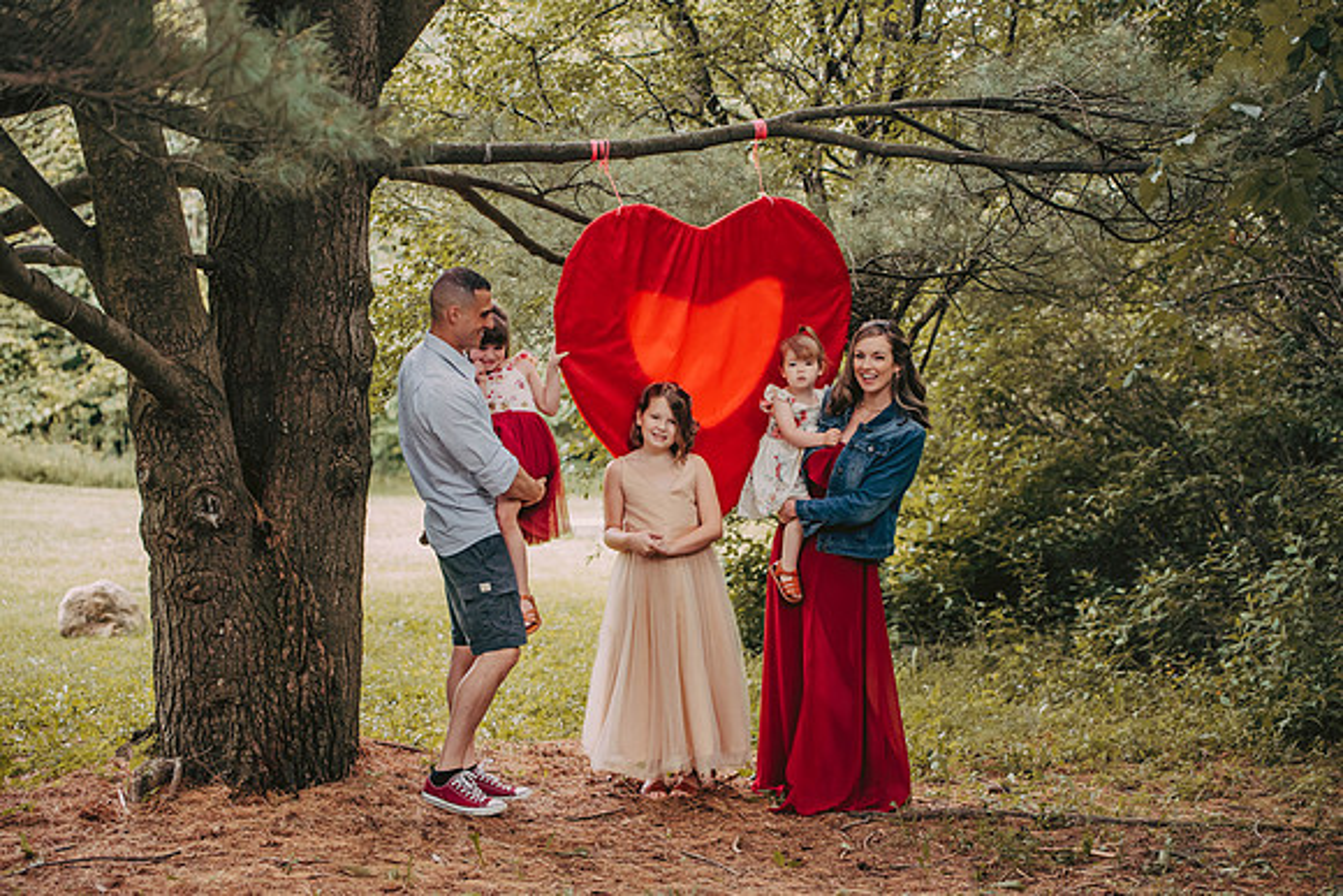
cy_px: 448
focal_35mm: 70
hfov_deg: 28.8
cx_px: 672
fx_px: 2612
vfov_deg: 19.5
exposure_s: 1/400
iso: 640
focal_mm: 70
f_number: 2.8
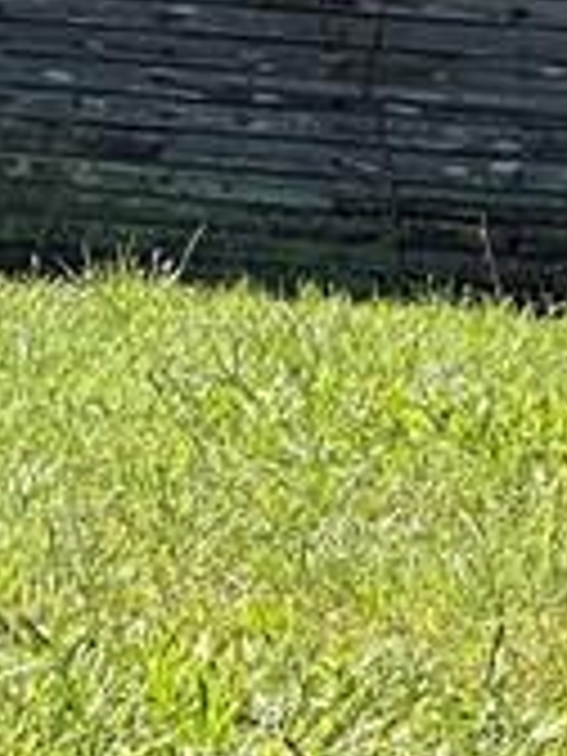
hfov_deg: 3.2
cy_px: -706
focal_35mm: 468
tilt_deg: +0.2
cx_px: 680
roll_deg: -3.6
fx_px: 10221
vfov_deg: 4.2
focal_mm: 9
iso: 32
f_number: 2.8
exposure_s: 1/585
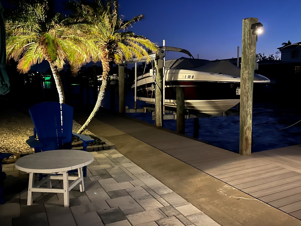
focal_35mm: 31
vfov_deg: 45.4
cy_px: 108
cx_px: 170
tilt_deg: -6.9
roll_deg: -0.3
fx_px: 270
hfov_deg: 58.2
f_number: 1.6
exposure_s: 1/5
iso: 800
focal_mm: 5.1
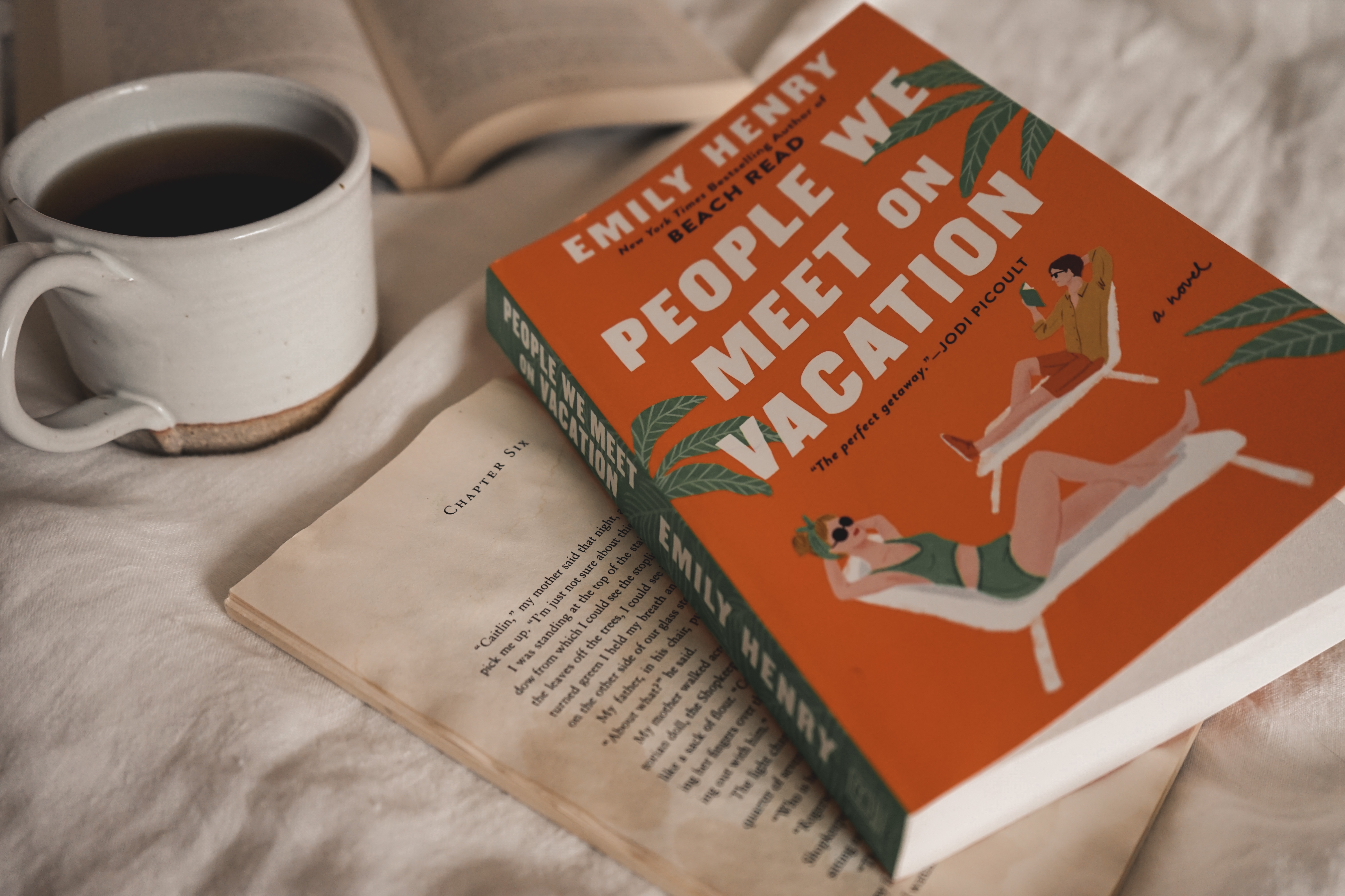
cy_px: 448
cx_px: 672
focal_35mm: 35
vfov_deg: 37.9
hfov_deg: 54.4
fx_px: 1308
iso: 1000
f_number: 4
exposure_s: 1/60
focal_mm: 35
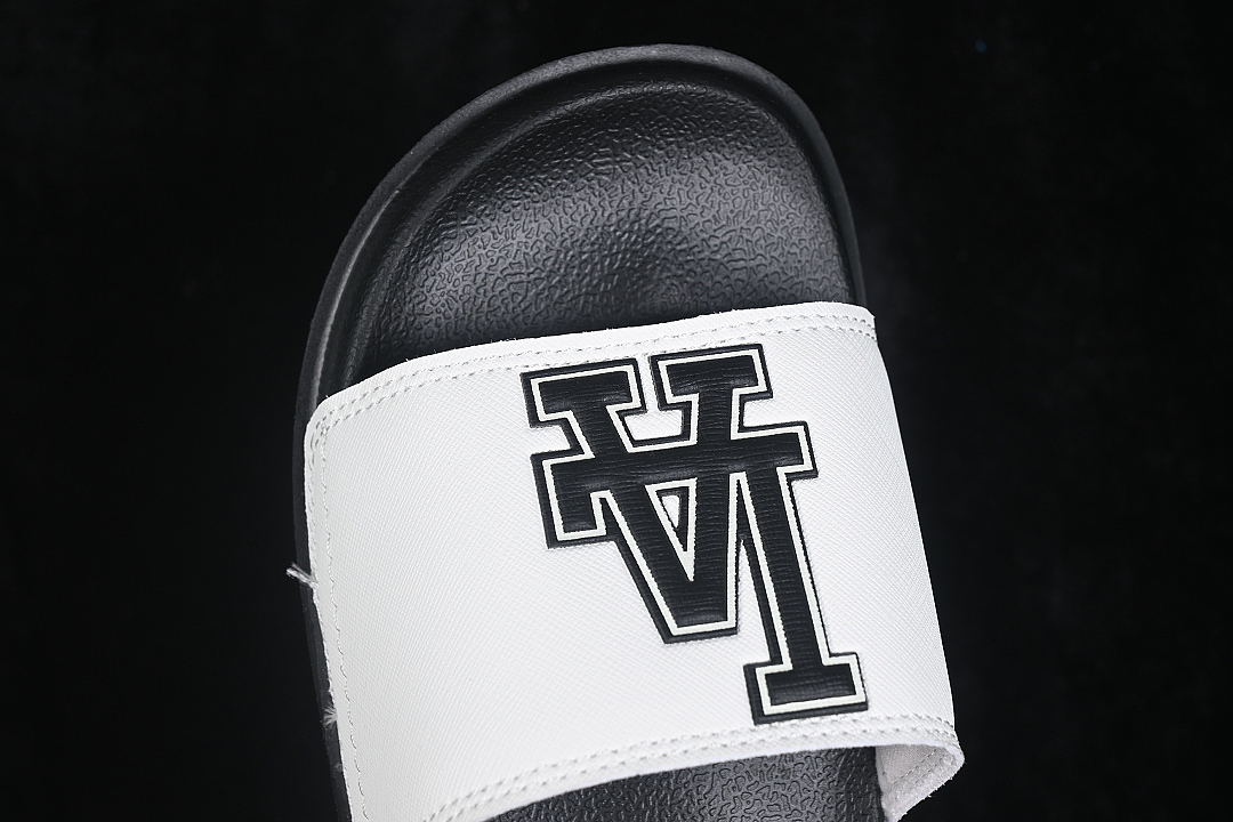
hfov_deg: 27.0
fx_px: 2569
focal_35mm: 75
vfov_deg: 18.2
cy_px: 411
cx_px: 616
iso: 160
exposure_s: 1/60
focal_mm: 50
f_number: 7.1
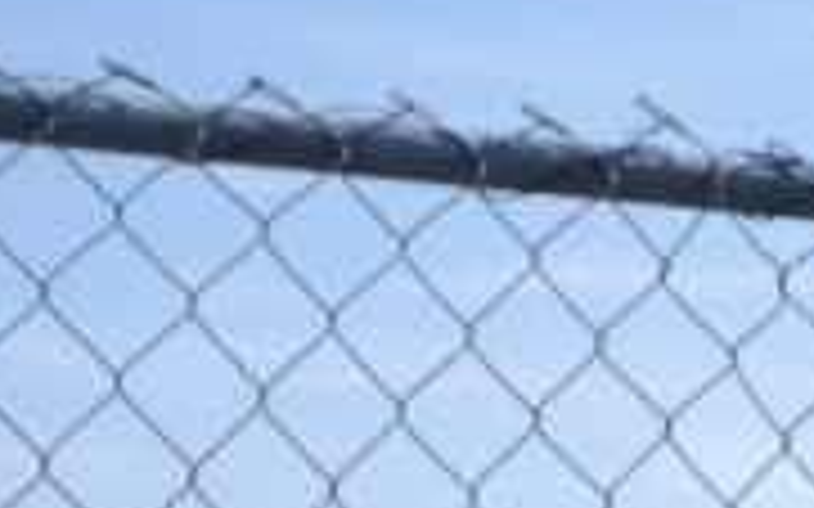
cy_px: 1083
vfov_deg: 6.8
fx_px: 4125
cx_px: 522
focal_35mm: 186
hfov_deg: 11.3
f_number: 7.1
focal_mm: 28
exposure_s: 1/250
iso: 100
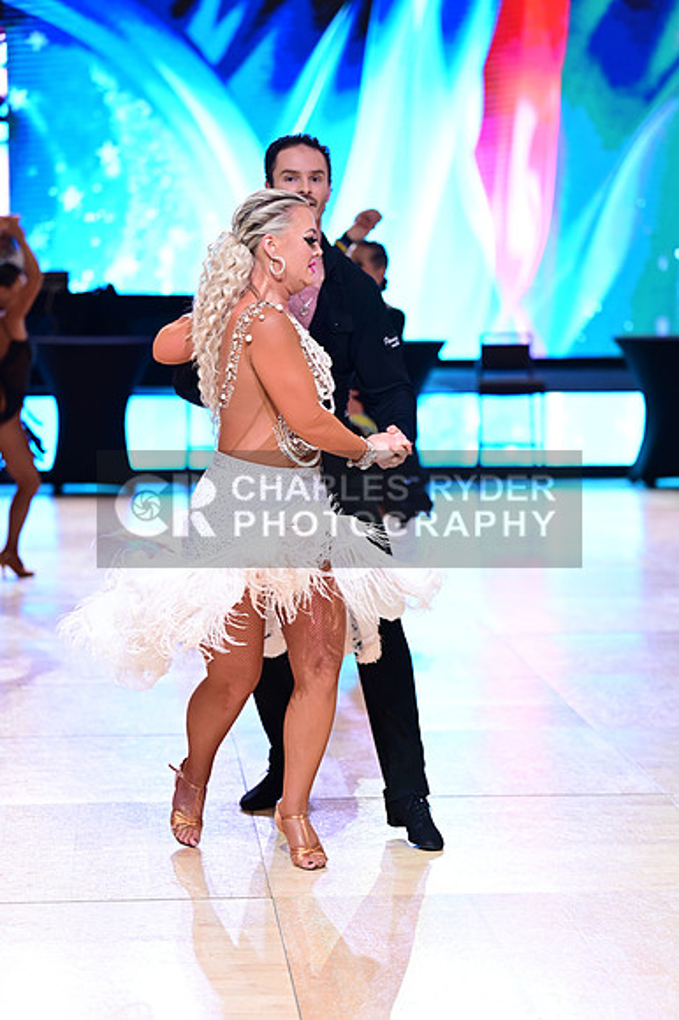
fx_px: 2974
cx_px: 340
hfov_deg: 13.0
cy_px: 510
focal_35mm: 105
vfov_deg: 19.5
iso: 2000
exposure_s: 1/500
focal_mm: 105
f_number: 2.8
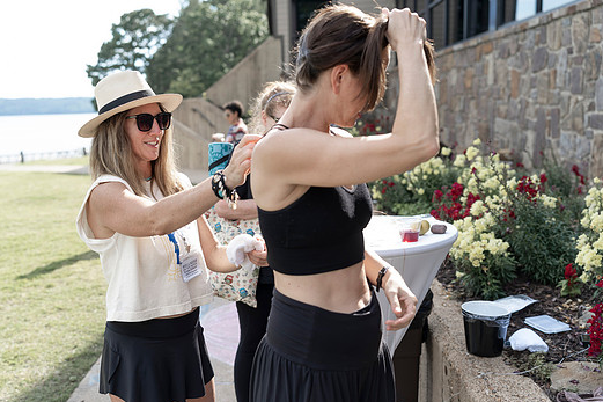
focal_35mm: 39
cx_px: 269
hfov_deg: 49.5
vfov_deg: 34.2
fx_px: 653
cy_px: 215
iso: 125
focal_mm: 35
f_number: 2.8
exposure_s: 1/400
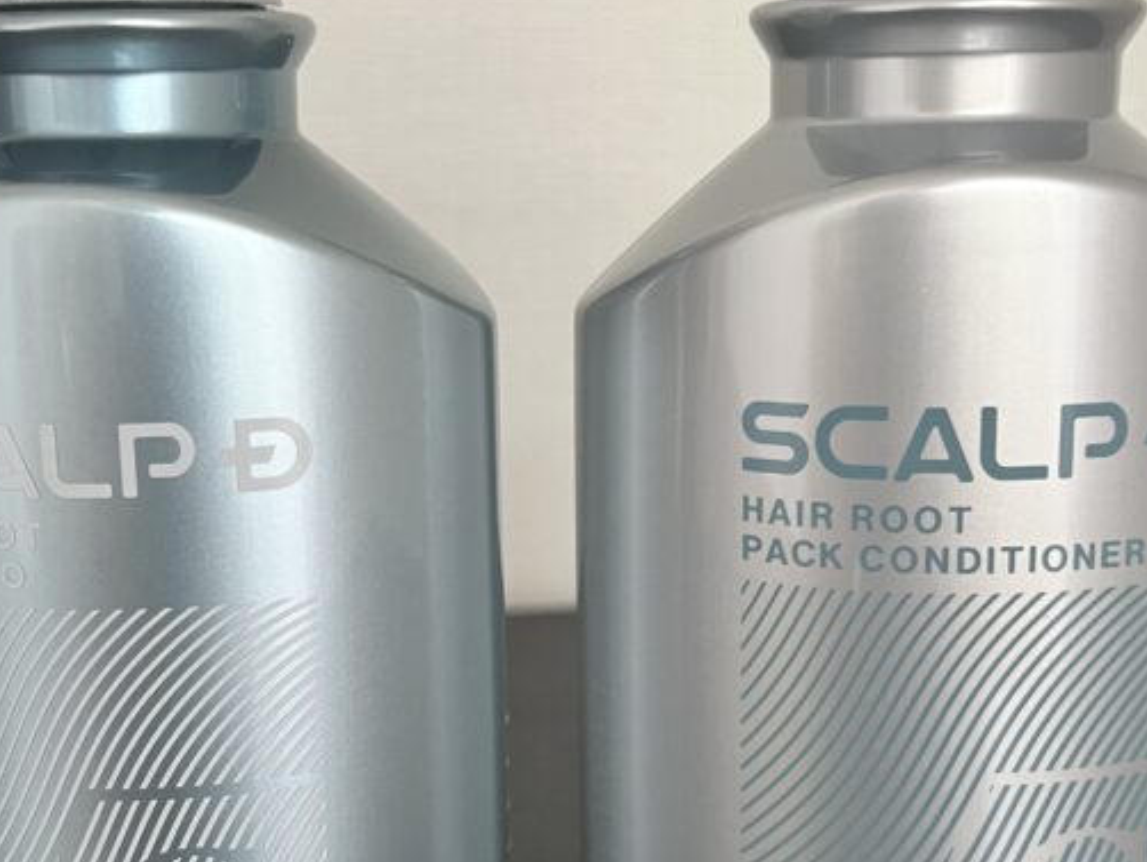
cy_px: 460
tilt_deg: -11.7
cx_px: 514
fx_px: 1757
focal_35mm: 53
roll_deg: +1.5
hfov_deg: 36.1
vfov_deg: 27.5
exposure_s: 1/60
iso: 320
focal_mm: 5.7
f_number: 1.5
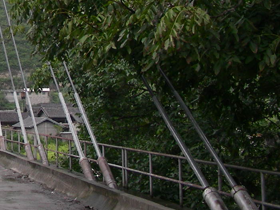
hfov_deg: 16.6
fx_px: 898
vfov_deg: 13.0
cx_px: -102
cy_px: -52
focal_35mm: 111
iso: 50
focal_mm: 6.3
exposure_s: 1/100
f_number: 4
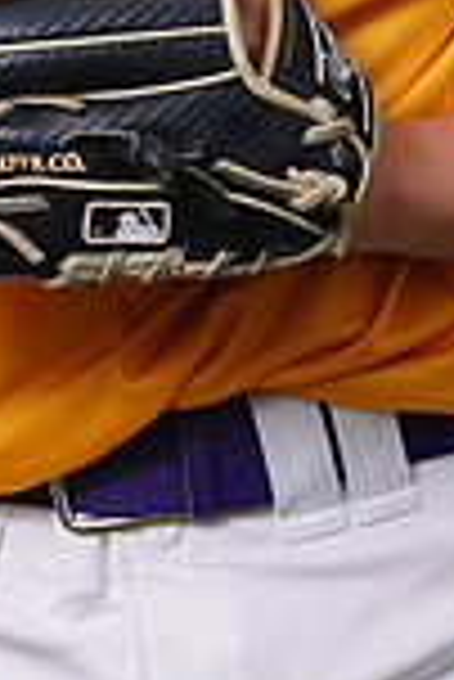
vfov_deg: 2.3
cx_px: 236
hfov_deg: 1.6
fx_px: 16570
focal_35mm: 878
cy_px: -401
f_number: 8
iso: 100
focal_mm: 229
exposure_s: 1/250
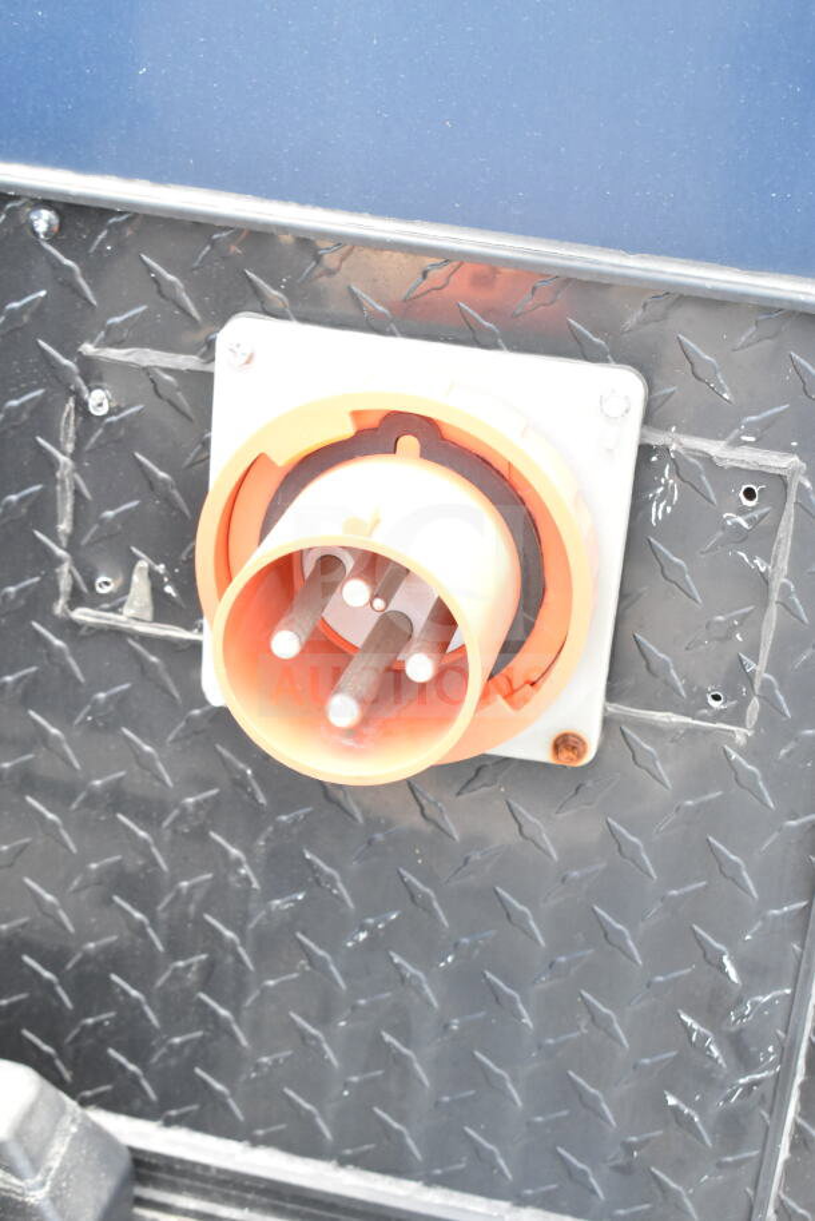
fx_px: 2138
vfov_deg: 31.9
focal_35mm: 63
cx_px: 408
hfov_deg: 21.6
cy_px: 610
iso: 1600
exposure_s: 1/200
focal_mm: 42
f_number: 7.1
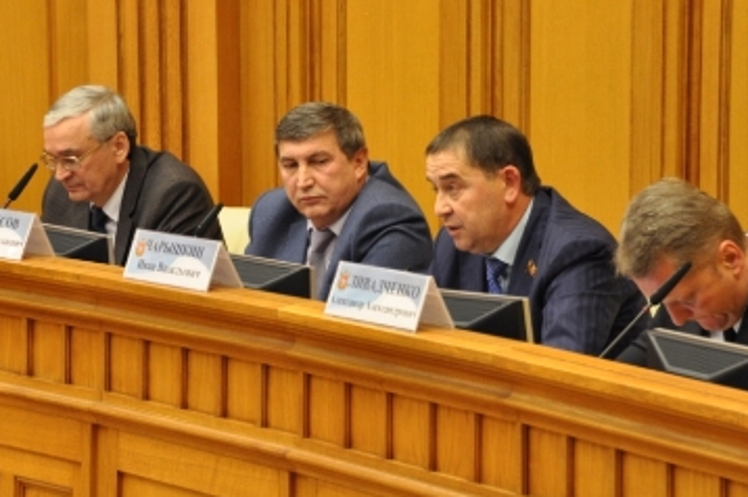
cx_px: 439
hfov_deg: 13.0
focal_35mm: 158
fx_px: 3274
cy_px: 218
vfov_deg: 8.7
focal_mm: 75
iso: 800
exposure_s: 1/50
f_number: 5
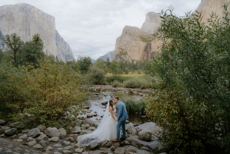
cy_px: 75
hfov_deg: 72.1
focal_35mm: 25
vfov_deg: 51.8
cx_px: 111
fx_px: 158
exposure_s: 1/250
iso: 500
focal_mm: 24
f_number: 2.8
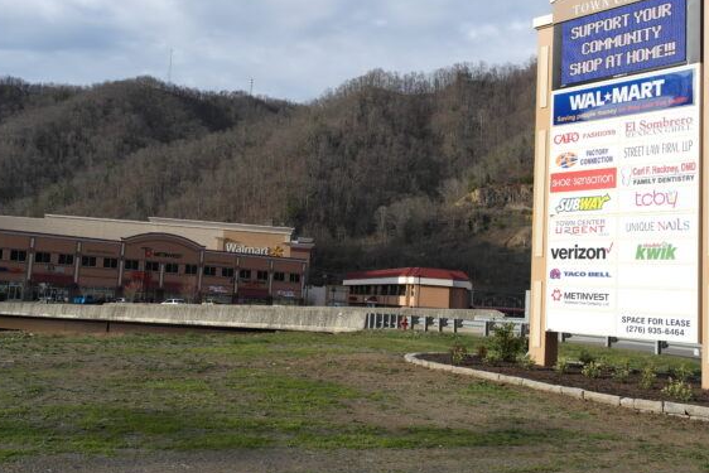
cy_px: 187
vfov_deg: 32.5
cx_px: 307
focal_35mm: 41
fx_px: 808
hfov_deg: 47.3
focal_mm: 20
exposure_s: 1/200
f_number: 5.6
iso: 100
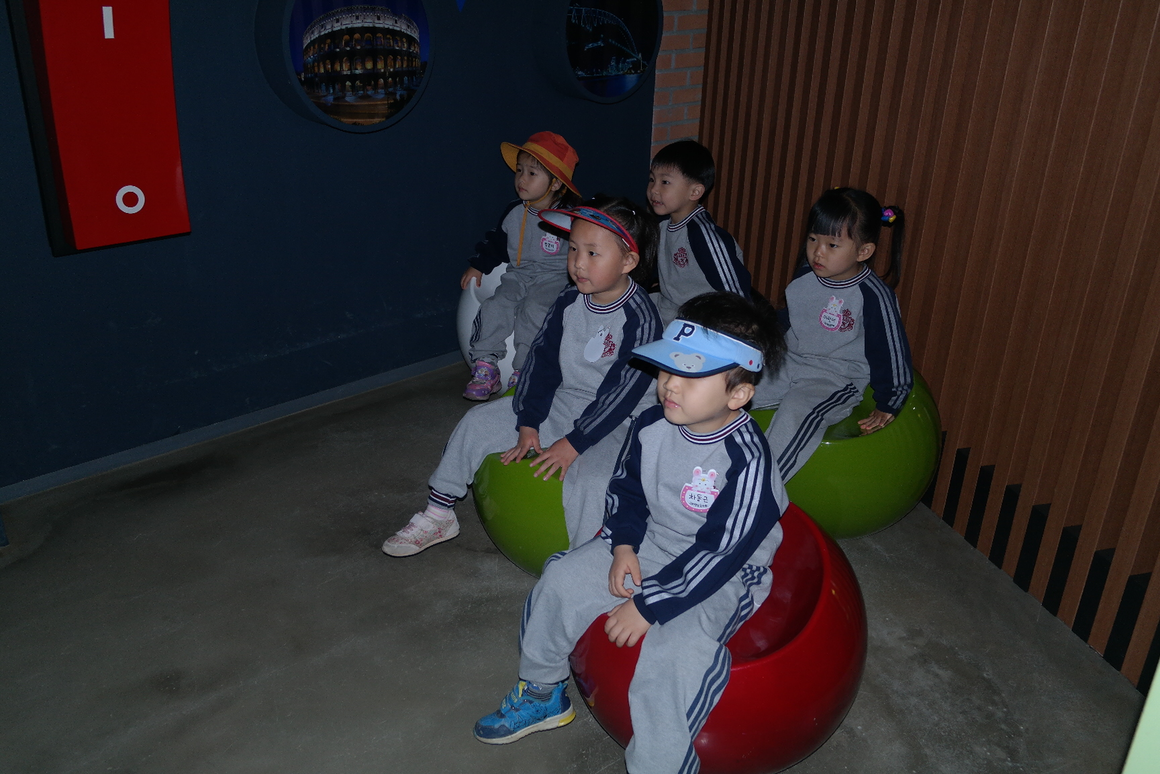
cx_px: 580
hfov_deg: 61.9
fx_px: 967
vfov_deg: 43.6
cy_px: 387
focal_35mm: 30
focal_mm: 20
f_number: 3.5
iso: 400
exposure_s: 1/40
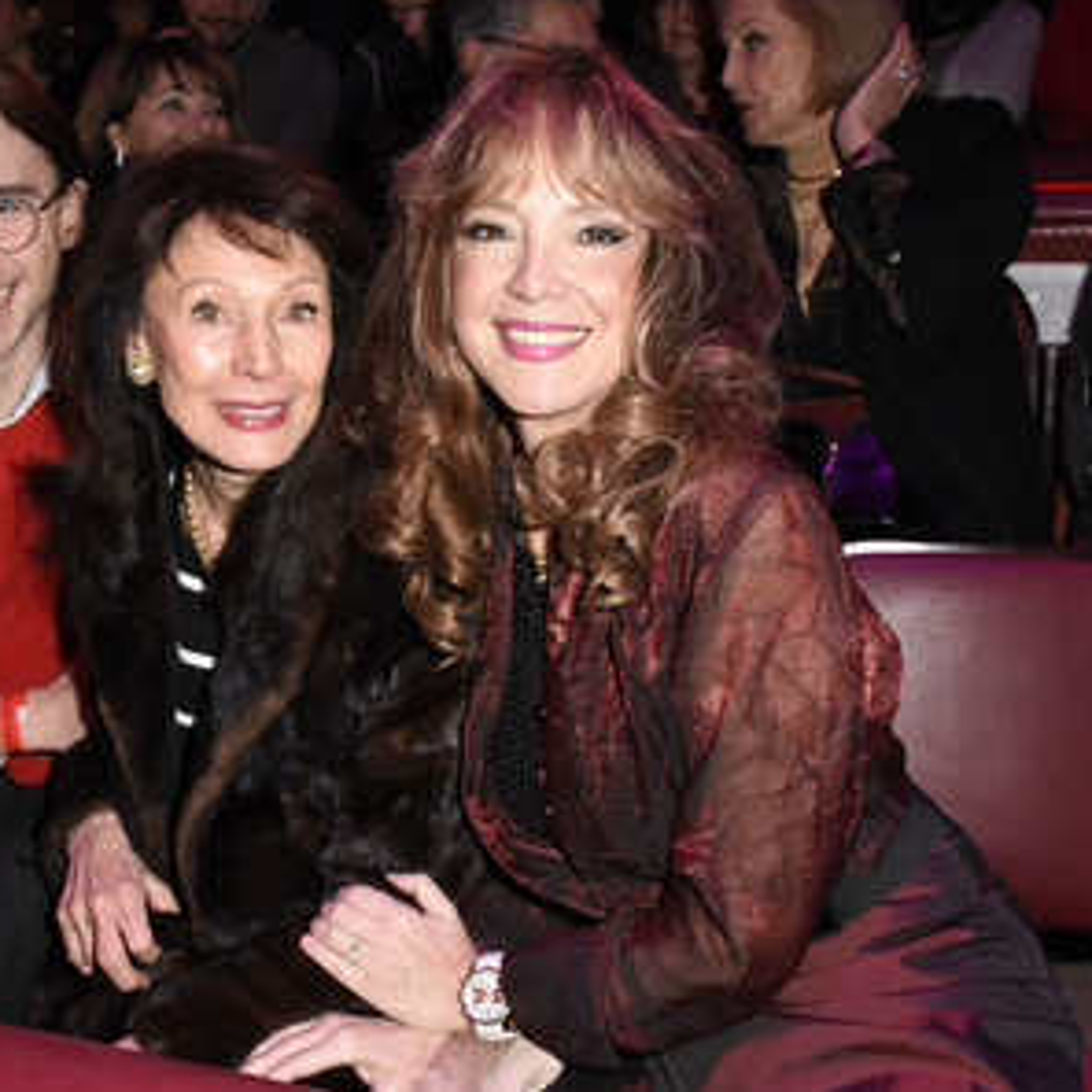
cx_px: 433
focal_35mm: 45
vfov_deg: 37.8
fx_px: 1593
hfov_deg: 37.7
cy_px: 546
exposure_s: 1/125
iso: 2500
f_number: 6.3
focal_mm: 23
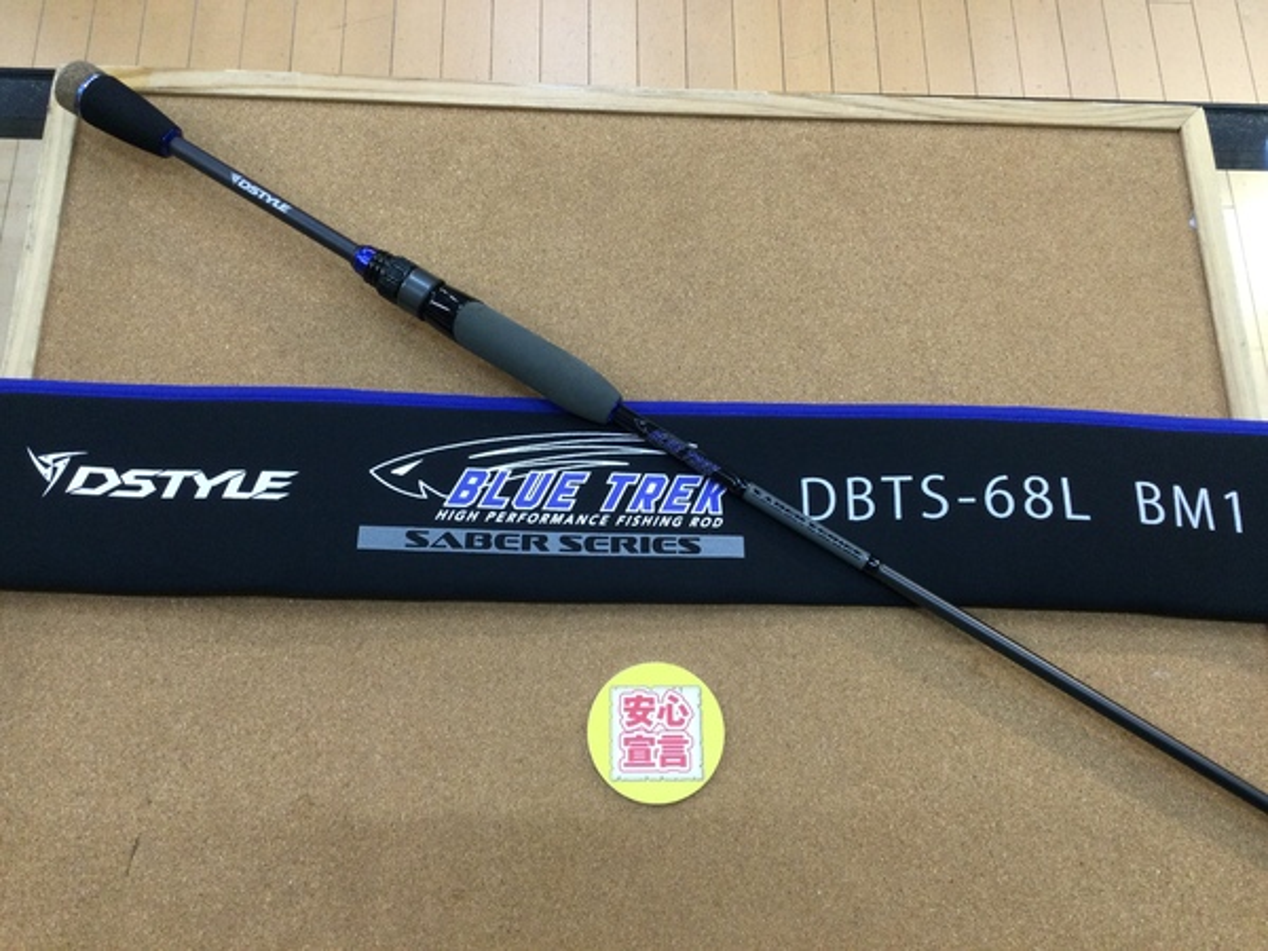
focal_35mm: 31
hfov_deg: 58.4
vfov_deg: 45.4
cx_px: 634
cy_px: 476
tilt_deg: -71.4
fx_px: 1136
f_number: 2.4
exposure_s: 1/30
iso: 40
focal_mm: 3.3
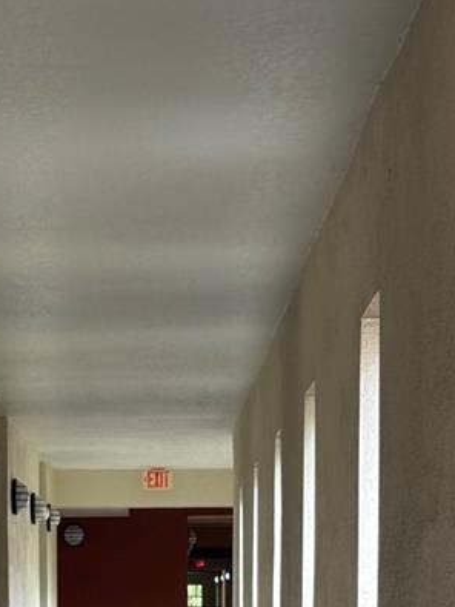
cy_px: 821
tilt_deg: -4.5
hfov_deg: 9.4
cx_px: 80
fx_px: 2771
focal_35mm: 158
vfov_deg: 12.1
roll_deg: -1.2
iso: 32
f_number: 1.6
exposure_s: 1/121
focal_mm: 5.96
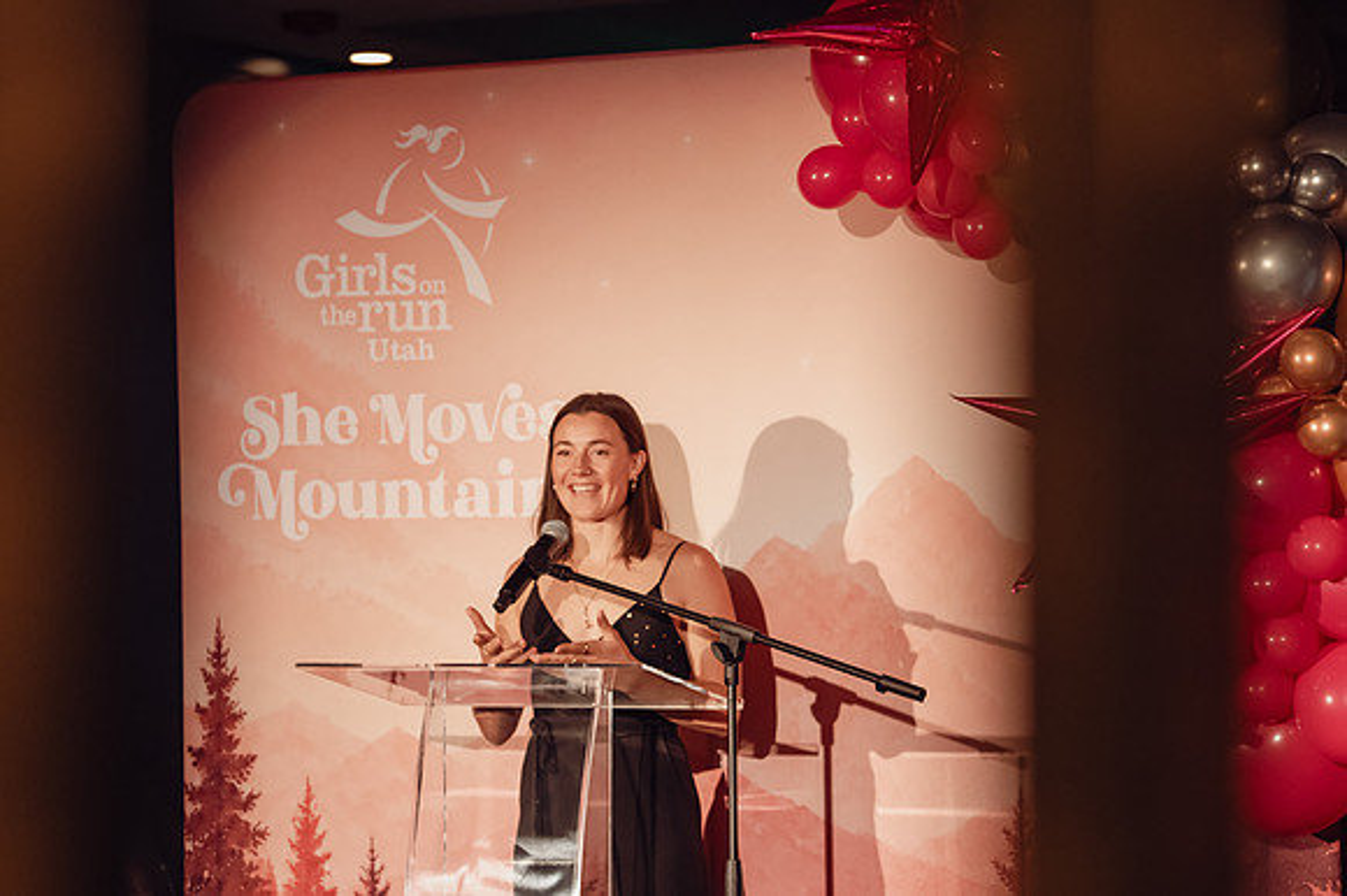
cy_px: 450
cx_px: 574
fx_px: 4484
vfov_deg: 11.4
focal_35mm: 120
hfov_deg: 17.1
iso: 3200
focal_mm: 86
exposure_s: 1/320
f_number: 2.8
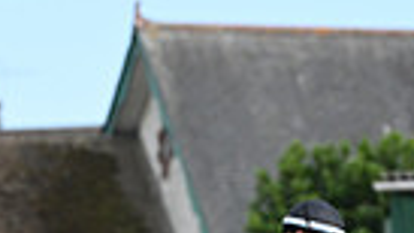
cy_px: 483
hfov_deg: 3.1
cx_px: -163
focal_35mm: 686
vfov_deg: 1.8
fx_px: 7529
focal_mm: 155
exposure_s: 1/1600
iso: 640
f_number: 5.6
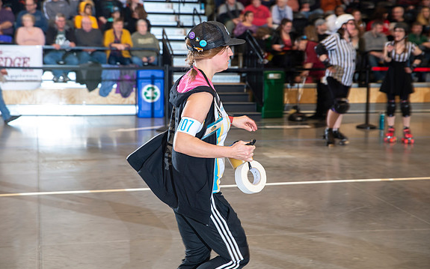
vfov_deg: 18.1
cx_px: 215
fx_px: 844
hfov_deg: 28.6
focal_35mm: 72
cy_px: 141
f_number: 5.6
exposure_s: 1/160
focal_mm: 70
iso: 500
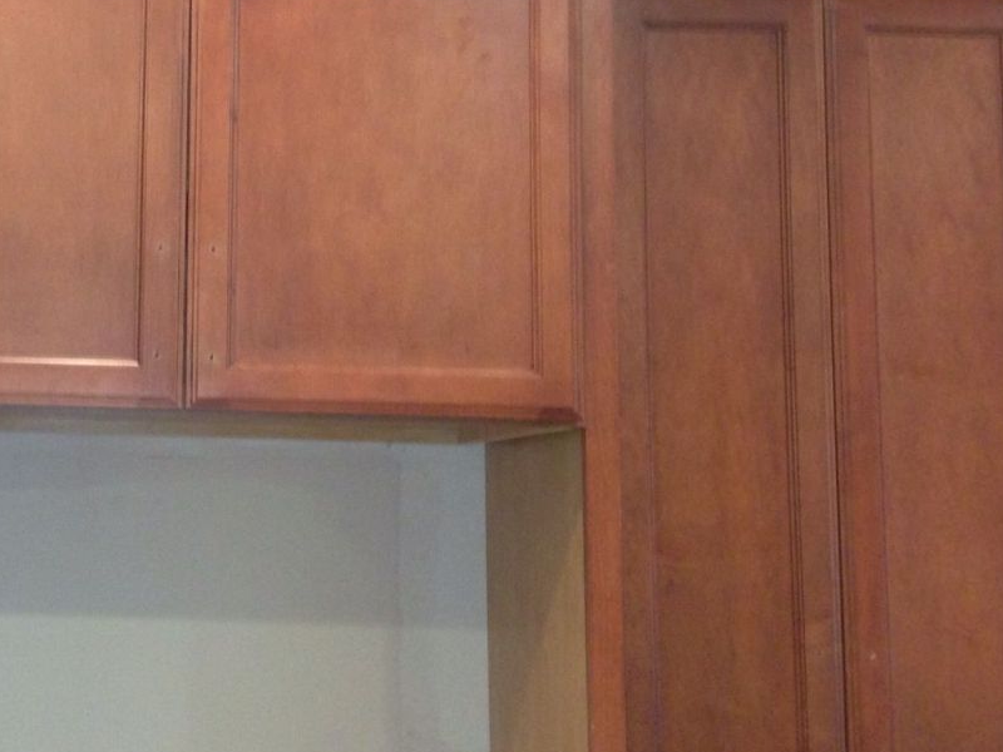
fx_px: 1912
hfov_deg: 28.0
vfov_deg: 22.2
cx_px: 53
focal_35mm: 66
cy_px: 259
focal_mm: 4.13
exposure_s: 1/20
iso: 250
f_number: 2.4
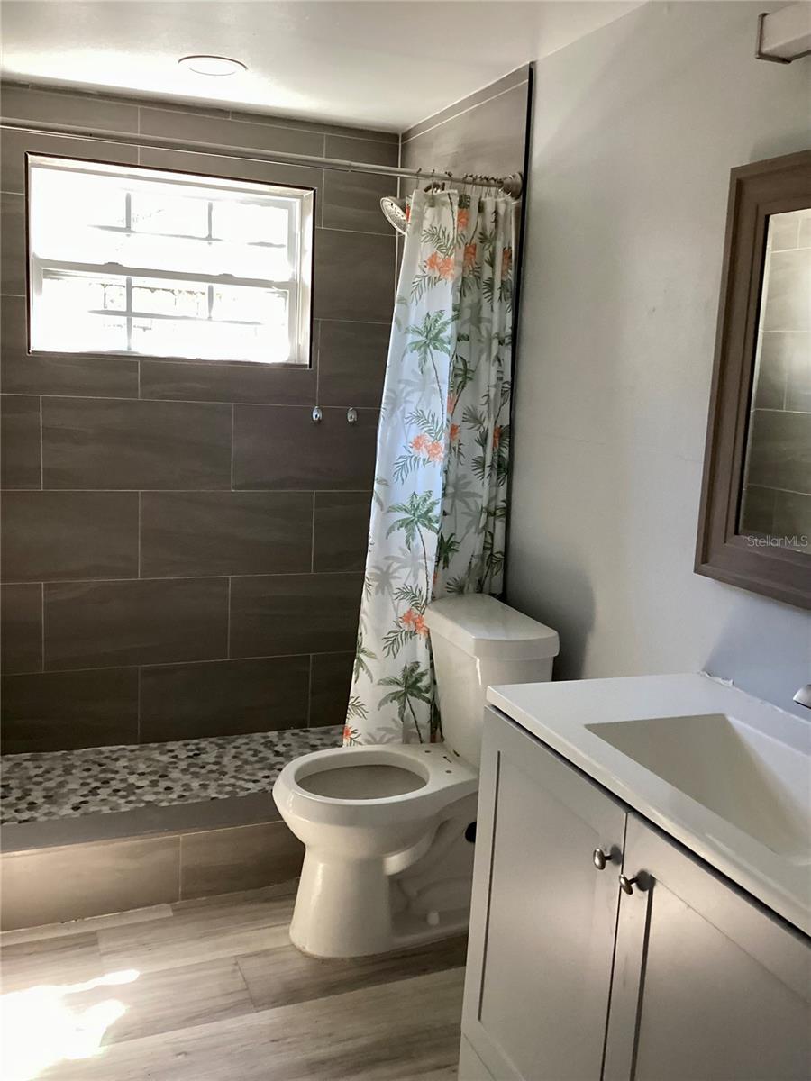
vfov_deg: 58.4
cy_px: 540
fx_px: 968
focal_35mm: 31
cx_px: 406
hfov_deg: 45.4
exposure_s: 1/40
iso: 250
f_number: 2.4
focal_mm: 3.3
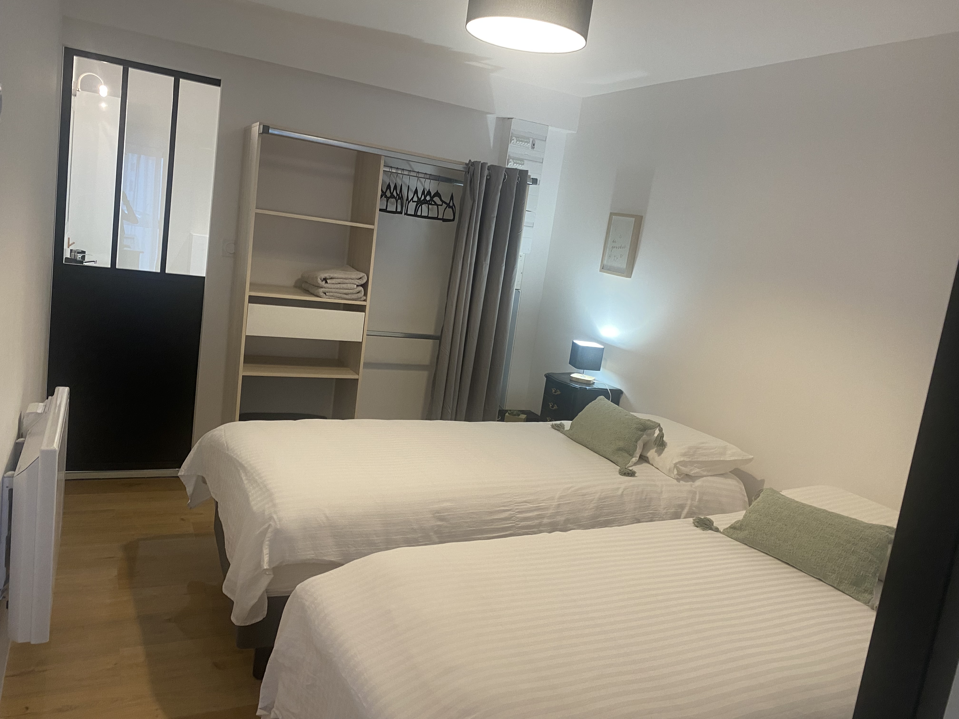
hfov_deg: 67.3
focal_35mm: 26
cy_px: 360
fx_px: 720
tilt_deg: -8.9
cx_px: 480
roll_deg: -8.5
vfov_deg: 53.1
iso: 160
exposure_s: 1/50
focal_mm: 4.25
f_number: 1.8
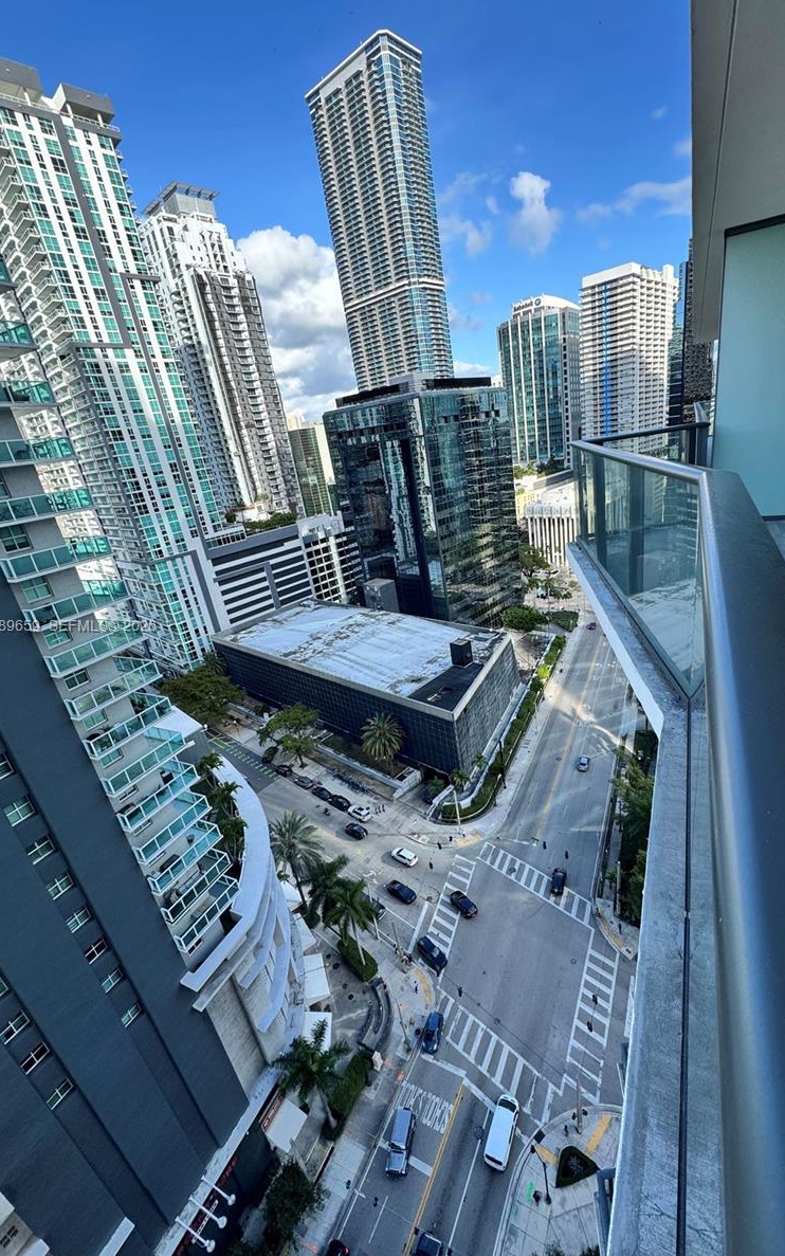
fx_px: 513
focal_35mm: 15
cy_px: 627
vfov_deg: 101.5
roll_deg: +8.1
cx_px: 437
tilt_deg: -21.2
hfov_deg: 74.5
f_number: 2.2
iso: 40
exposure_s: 1/373
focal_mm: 2.22
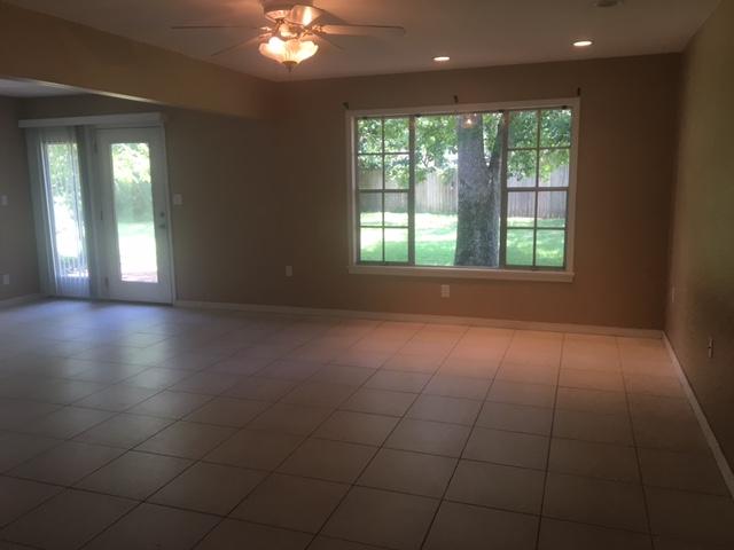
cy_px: 275
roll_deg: +1.6
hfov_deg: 61.7
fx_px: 615
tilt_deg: -9.1
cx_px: 367
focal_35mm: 29
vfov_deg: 48.2
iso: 25
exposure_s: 1/30
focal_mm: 4.15
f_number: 2.2
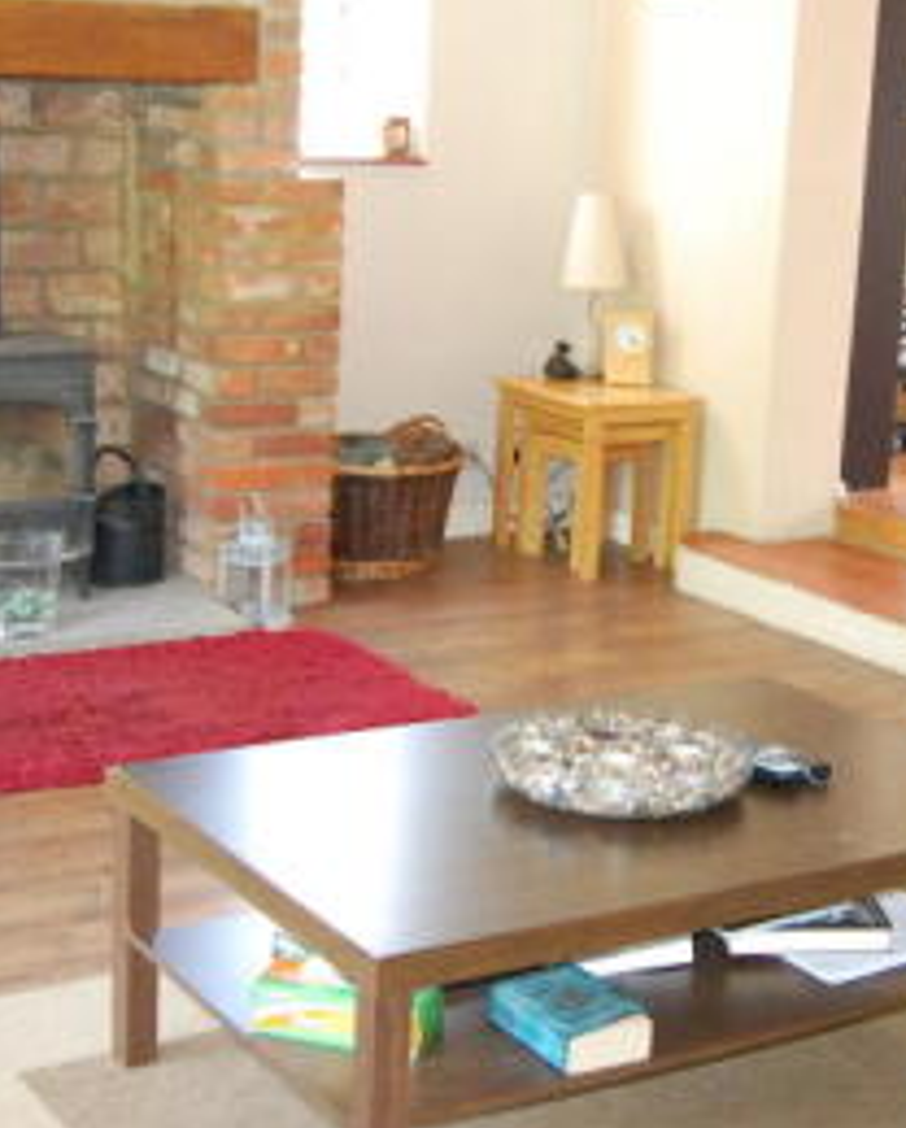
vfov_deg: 29.5
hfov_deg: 23.8
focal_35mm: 64
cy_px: 588
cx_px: 584
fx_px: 2140
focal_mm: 18
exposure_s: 1/60
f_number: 5
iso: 1600
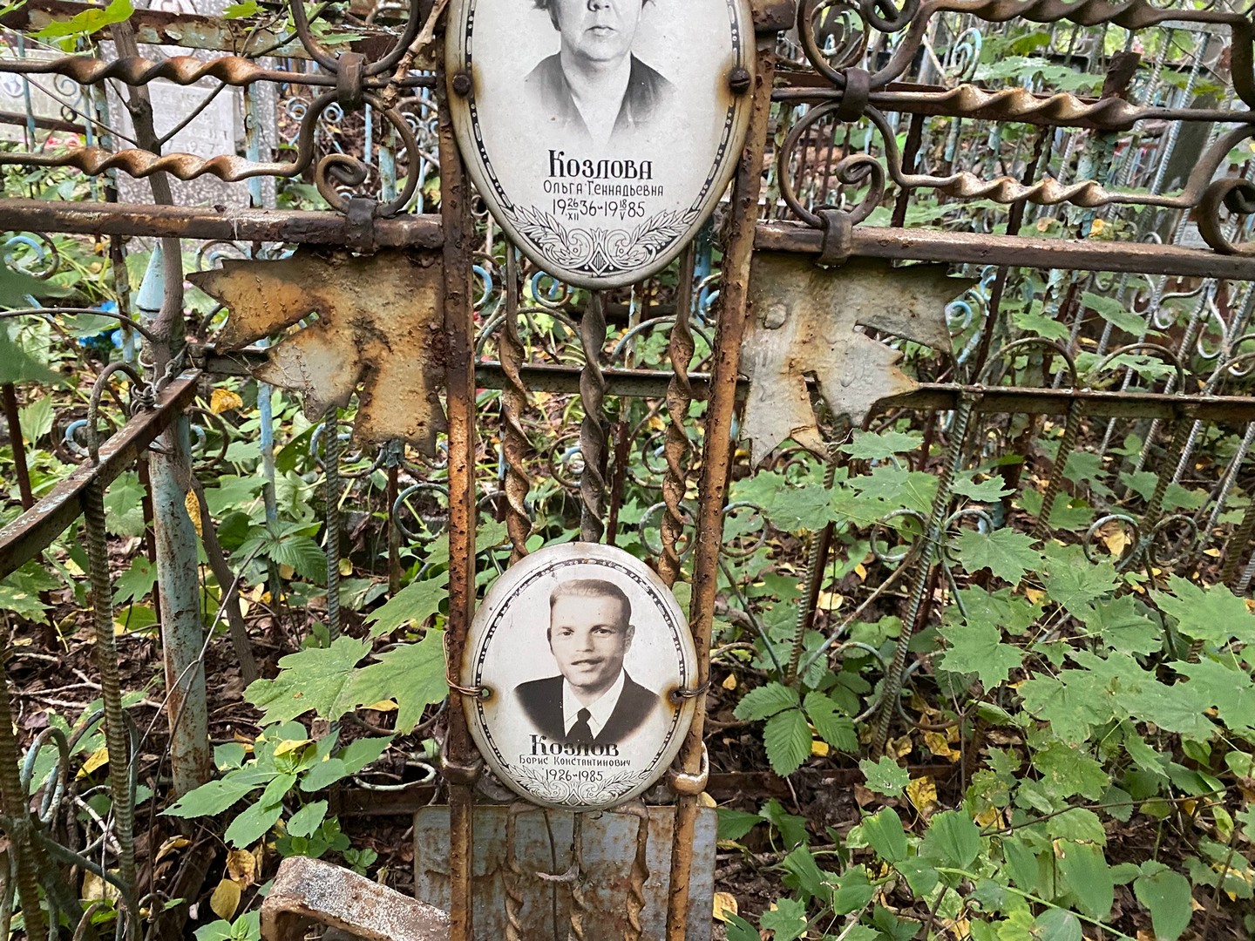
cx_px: 628
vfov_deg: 53.1
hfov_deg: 67.3
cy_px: 470
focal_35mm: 26
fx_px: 943
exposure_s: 1/33
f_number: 1.8
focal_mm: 4.25
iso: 640
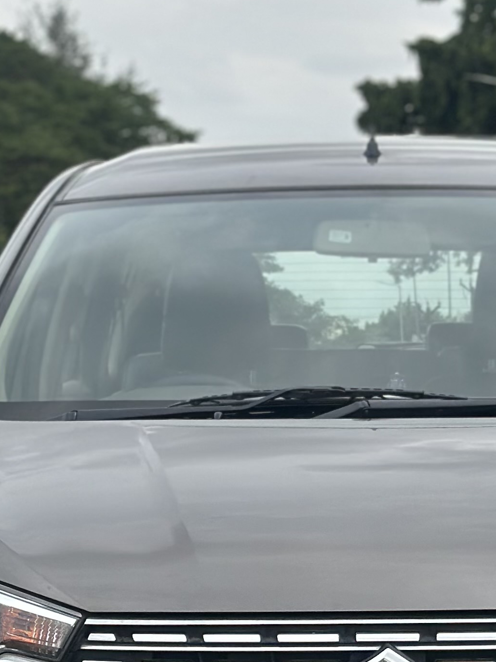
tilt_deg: -1.1
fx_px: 2695
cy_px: 451
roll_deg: +1.2
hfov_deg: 10.5
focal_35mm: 141
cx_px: 370
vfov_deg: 14.0
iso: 80
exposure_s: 1/1339
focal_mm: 6.86
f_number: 1.78
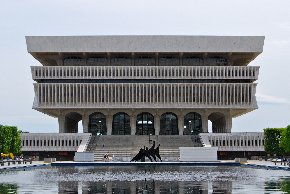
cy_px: 97
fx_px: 665
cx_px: 145
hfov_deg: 24.6
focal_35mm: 82
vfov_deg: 16.6
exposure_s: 1/250
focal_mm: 55
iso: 160
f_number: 10
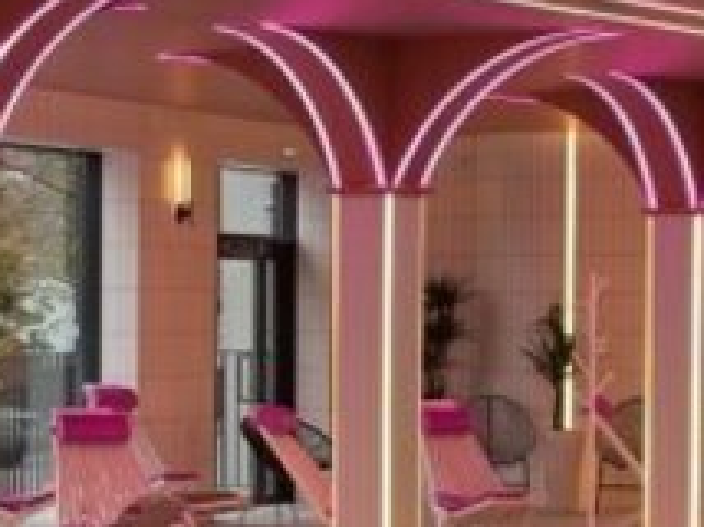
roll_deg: +0.5
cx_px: 59
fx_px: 2966
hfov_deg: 13.4
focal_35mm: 146
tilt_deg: -2.5
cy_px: 415
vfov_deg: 10.1
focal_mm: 5.1
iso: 32
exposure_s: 1/111
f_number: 1.6
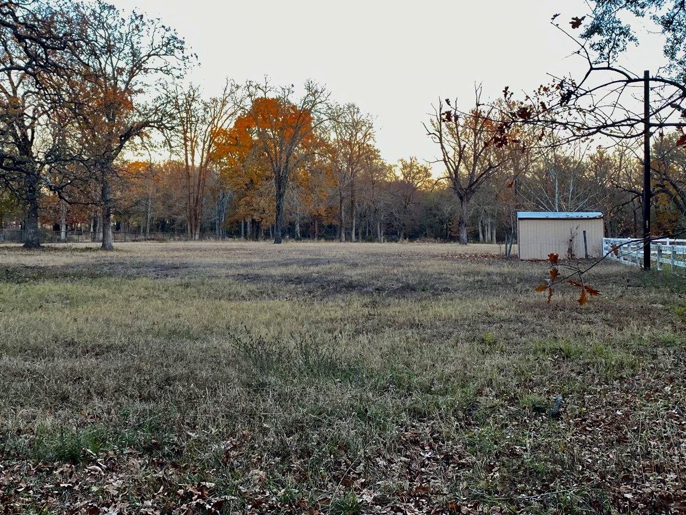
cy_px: 156
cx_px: 247
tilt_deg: +4.3
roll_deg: -0.9
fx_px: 832
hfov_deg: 44.3
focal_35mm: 42
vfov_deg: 33.9
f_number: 1.8
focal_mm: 4.25
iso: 125
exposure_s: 1/113
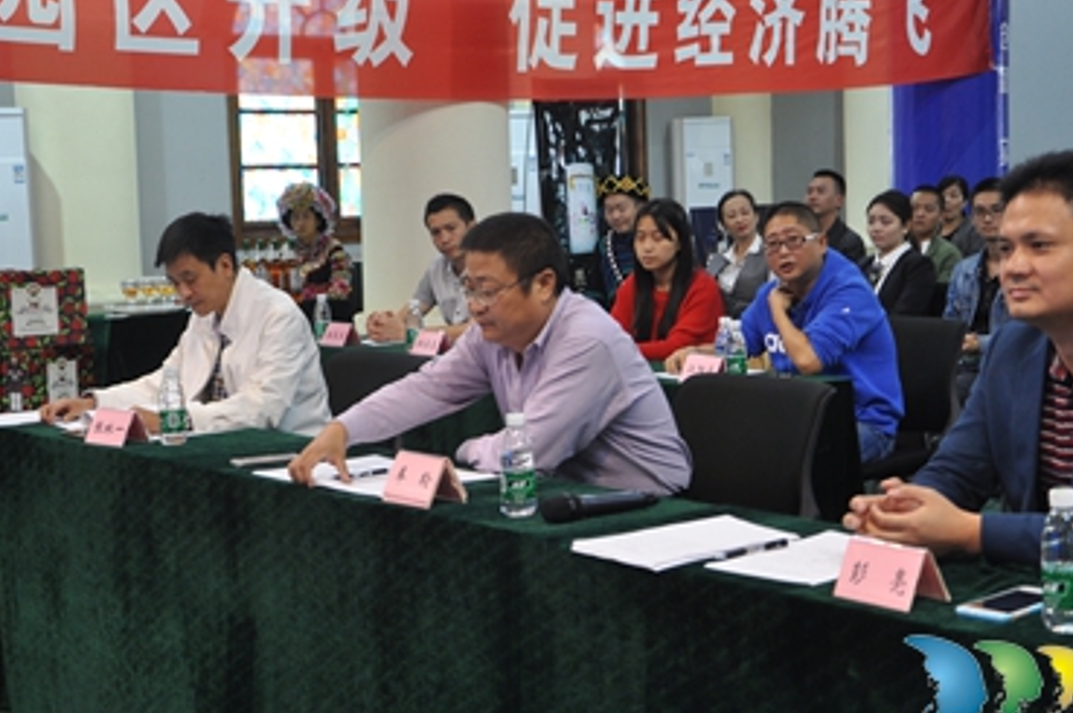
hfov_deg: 30.9
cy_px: 323
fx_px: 1935
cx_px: 646
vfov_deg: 20.9
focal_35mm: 65
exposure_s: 1/30
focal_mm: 32
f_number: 4.2
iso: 500
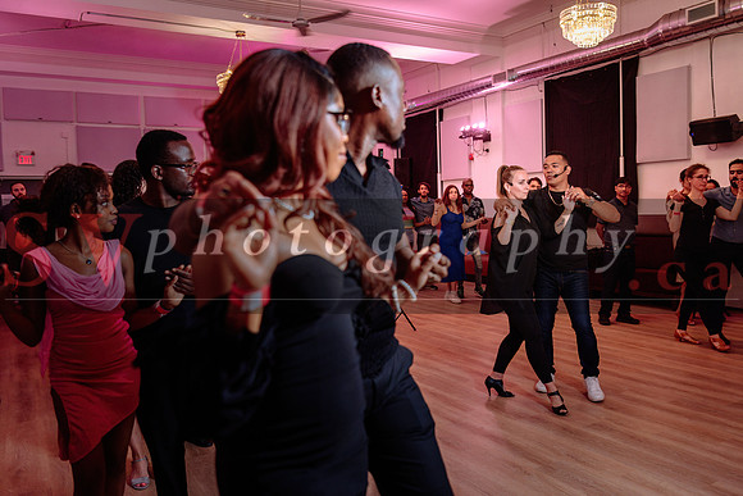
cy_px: 248
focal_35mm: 31
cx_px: 372
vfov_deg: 42.3
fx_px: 640
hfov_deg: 60.3
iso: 1000
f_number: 3.2
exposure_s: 1/80
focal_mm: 31
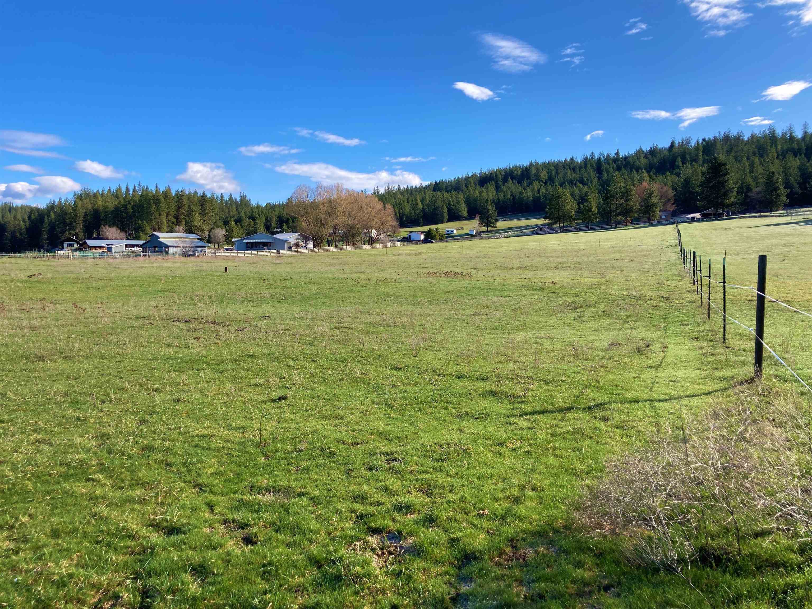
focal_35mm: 28
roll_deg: -1.0
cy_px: 304
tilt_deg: -2.0
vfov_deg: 49.7
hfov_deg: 63.4
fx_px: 657
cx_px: 406
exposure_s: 1/1389
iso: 20
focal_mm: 3.99
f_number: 1.8
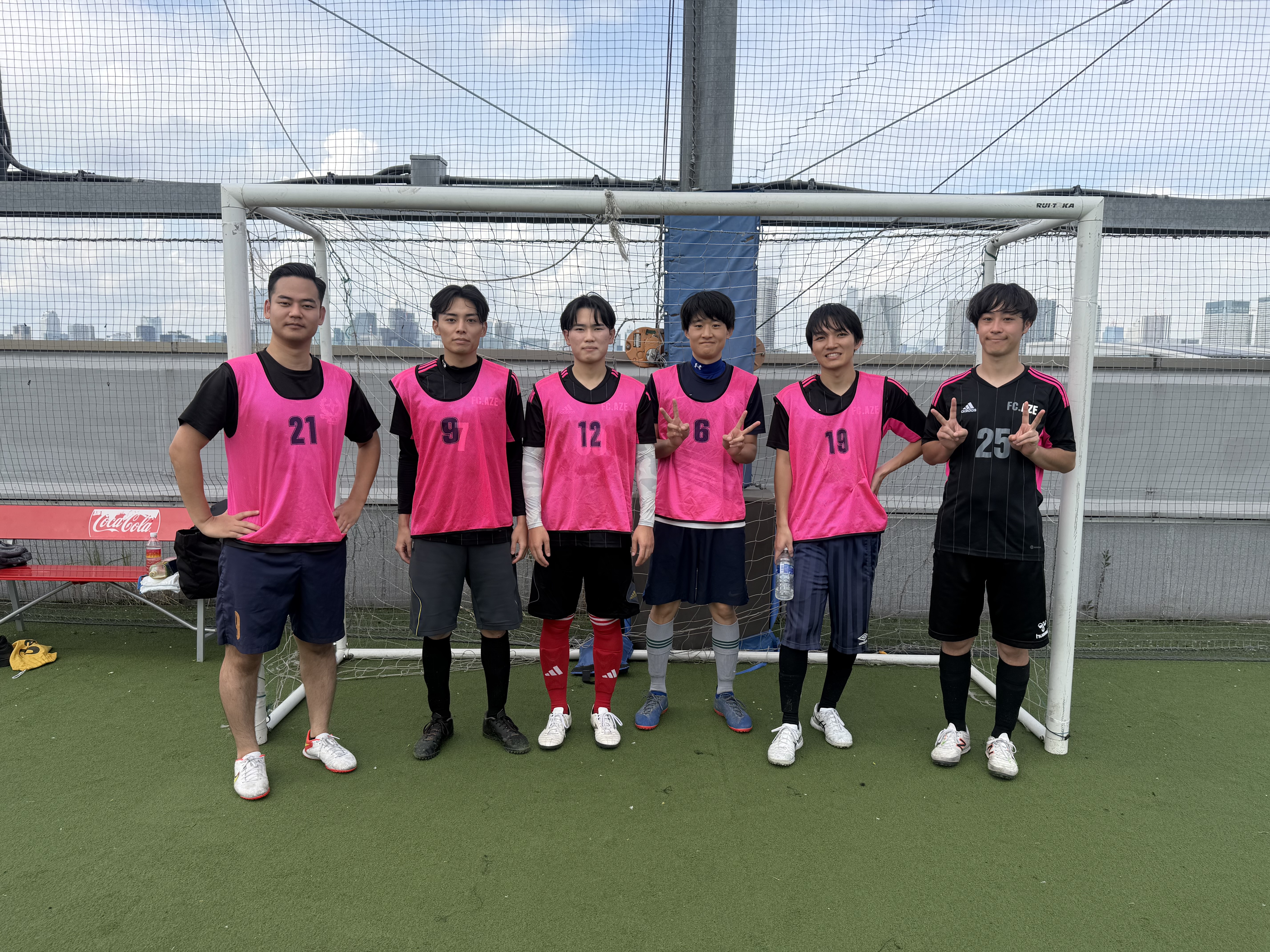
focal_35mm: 24
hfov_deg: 71.6
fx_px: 881
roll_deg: -0.7
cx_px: 635
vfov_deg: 56.8
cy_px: 476
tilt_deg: -6.5
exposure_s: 1/2525
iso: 80
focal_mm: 6.76
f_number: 1.78
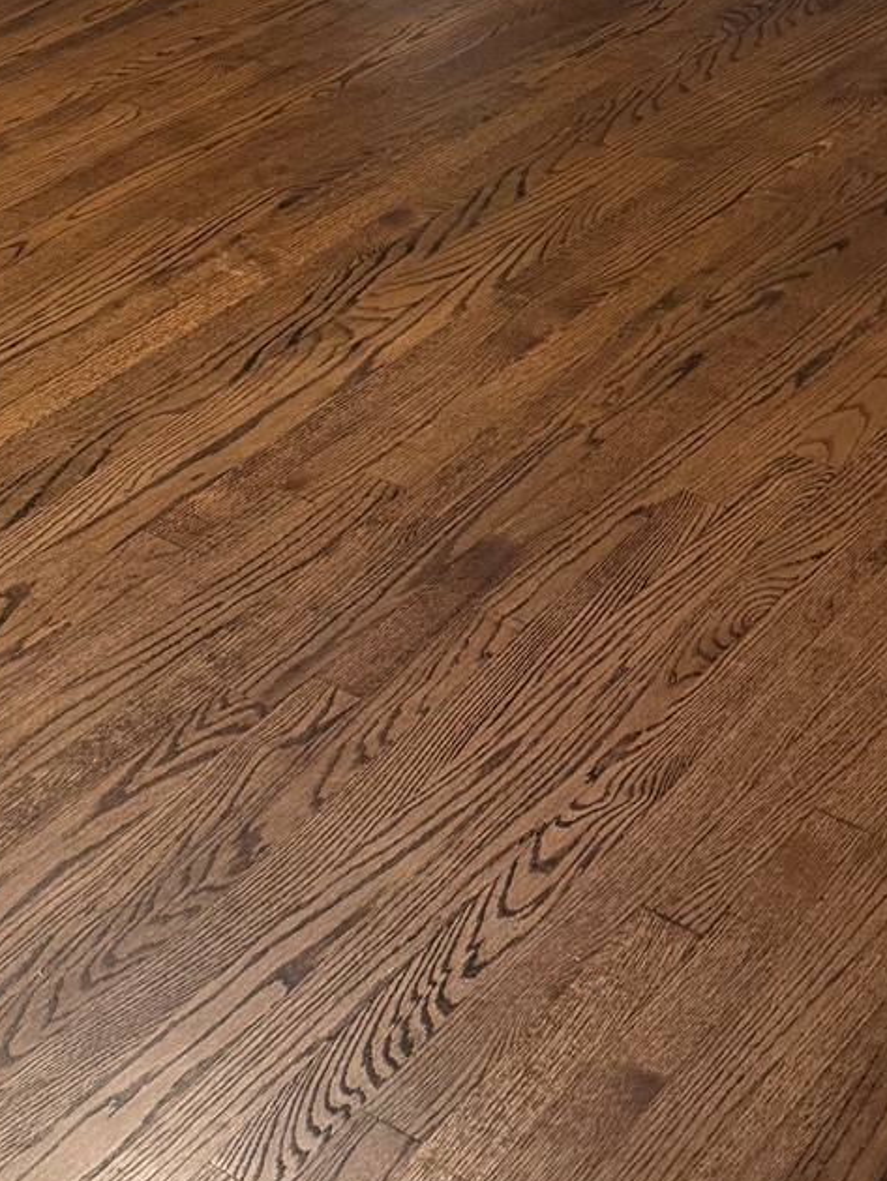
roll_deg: -1.4
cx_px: 244
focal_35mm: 78
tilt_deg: -16.4
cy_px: -202
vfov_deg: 23.1
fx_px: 2663
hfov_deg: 18.8
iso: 250
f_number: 1.78
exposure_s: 1/60
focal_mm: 6.76
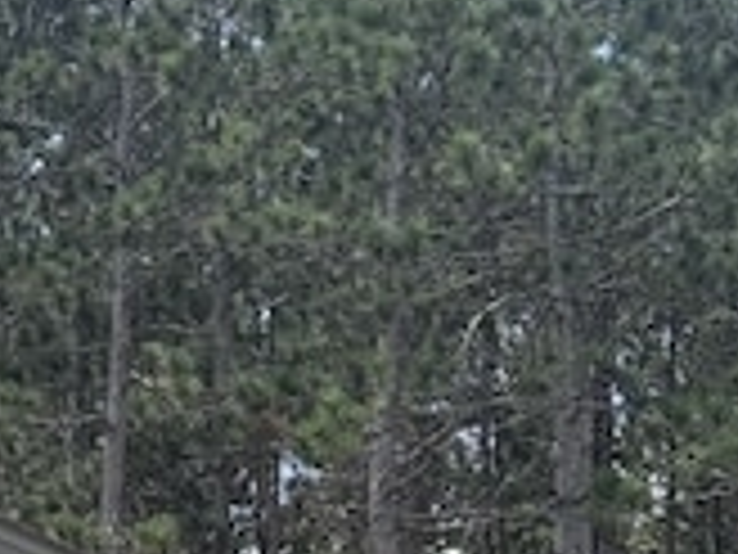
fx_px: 2708
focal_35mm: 127
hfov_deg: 14.5
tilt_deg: +0.8
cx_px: -342
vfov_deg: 10.3
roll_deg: -1.0
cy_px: 1279
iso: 50
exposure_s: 1/2024
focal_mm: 5.96
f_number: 1.6
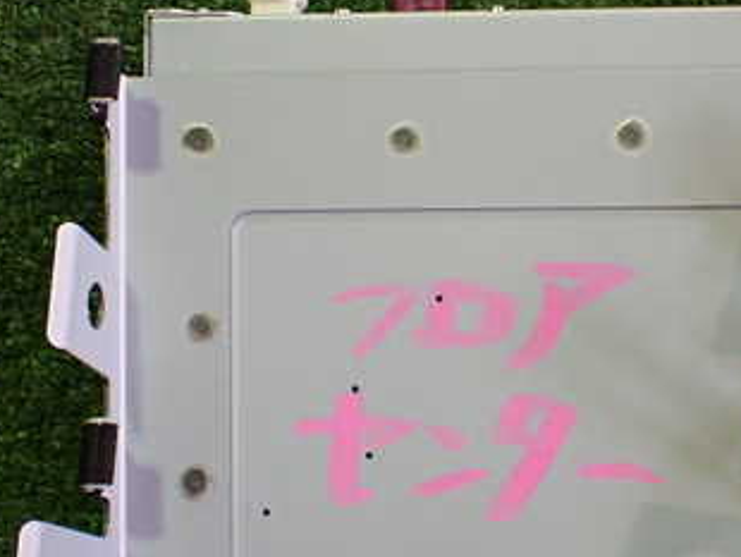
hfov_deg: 32.9
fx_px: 1243
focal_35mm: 58
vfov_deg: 25.3
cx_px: 490
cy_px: 294
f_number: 2.3
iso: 800
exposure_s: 1/125
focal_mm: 5.4
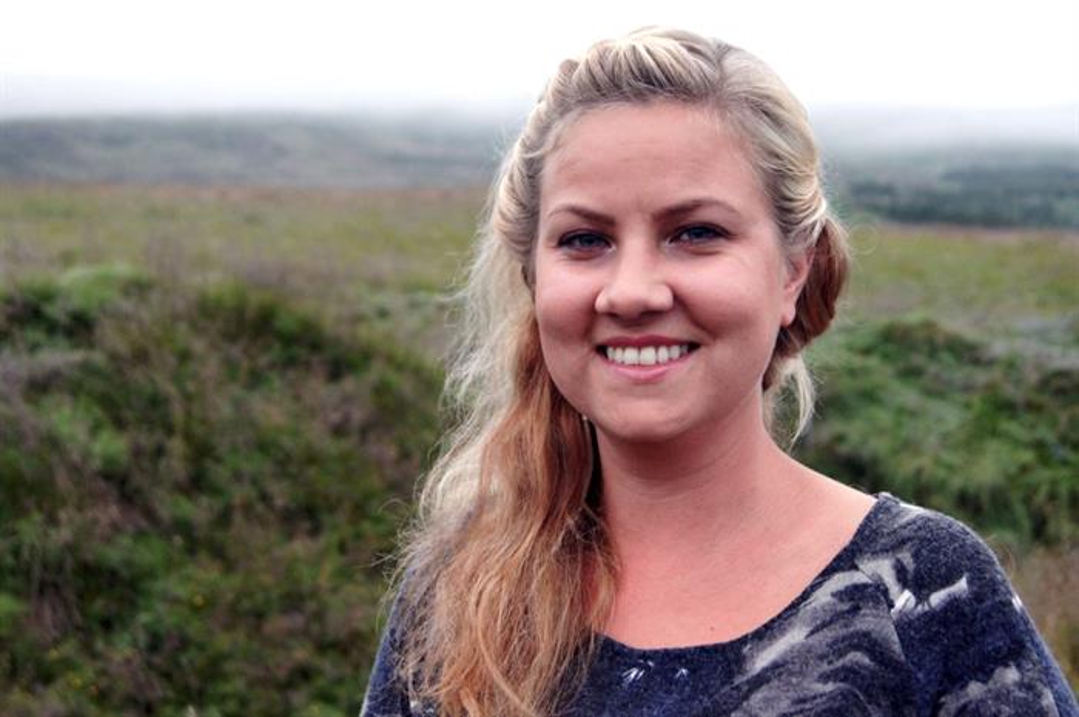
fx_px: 1572
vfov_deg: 25.7
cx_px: 540
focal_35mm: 52
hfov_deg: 37.9
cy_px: 358
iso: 1600
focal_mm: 35
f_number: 5
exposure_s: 1/40
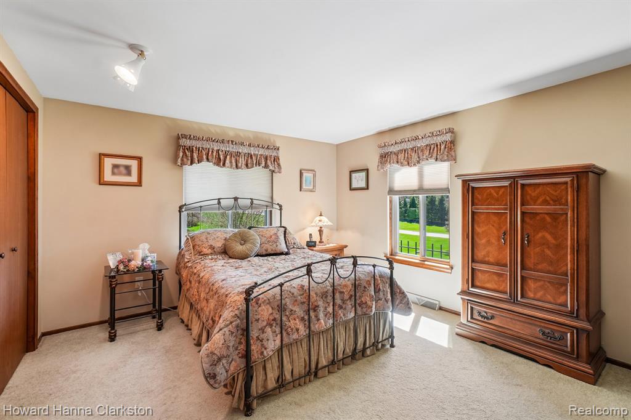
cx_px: 316
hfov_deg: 100.4
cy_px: 210
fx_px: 263
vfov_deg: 77.3
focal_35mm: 15
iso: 400
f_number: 8
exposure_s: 1/20
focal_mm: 10
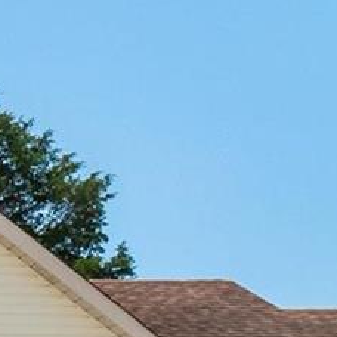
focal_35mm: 143
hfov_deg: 10.1
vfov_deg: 12.0
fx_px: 1575
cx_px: -563
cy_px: 359
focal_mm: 12
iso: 400
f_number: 8
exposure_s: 1/1000
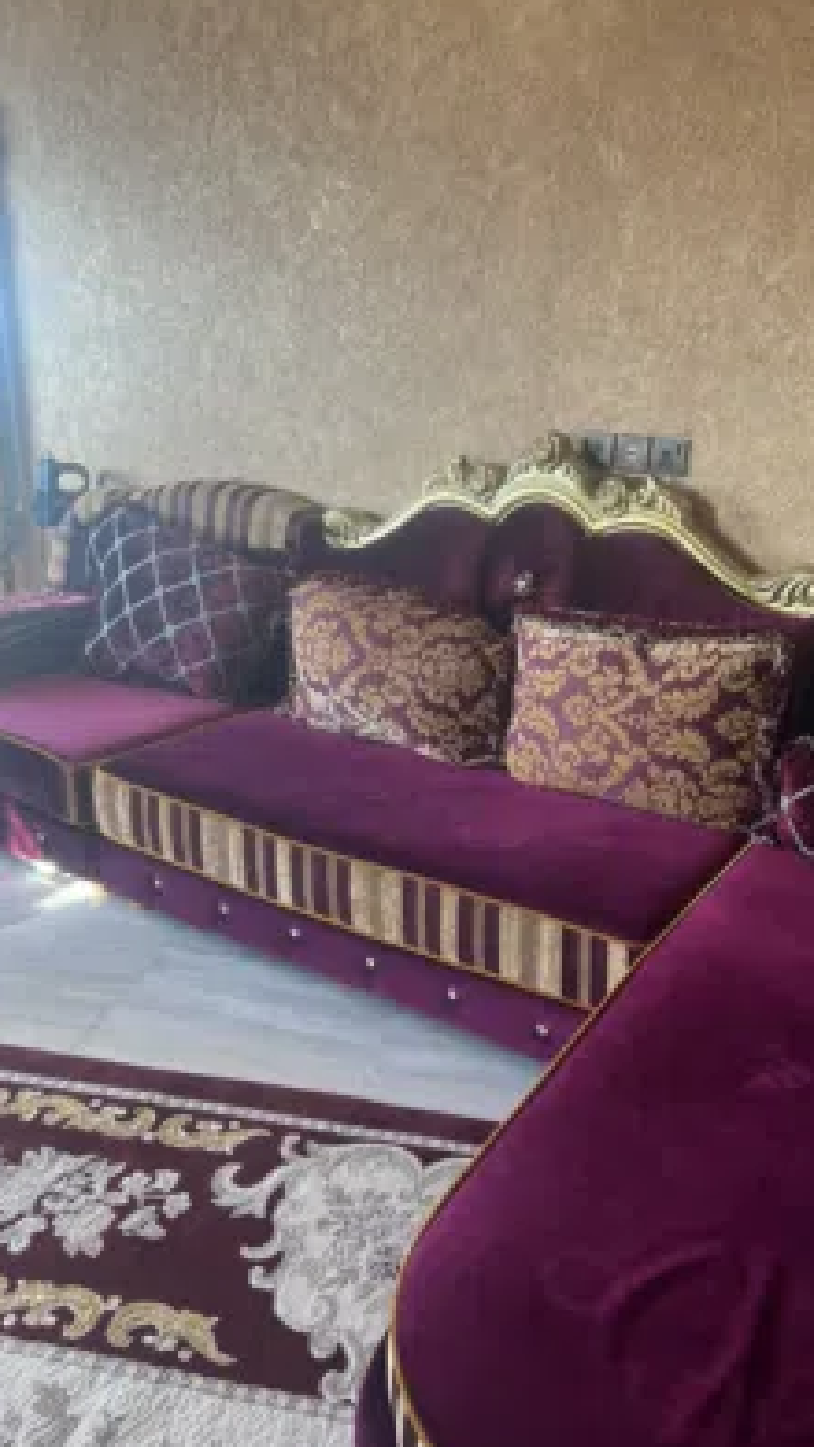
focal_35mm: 29
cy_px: 733
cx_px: 477
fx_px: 1113
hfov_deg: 40.1
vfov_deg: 66.1
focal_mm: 5.7
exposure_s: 1/78
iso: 125
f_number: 1.5
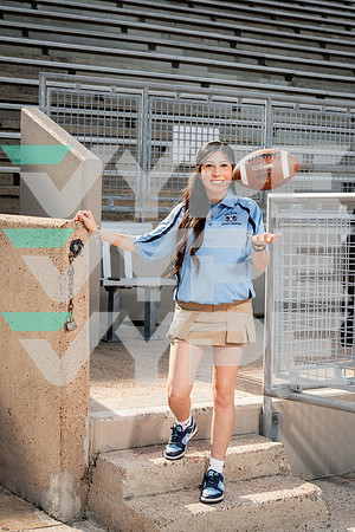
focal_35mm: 70
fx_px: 1035
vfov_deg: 28.8
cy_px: 266
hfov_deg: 19.5
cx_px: 178
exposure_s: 1/250
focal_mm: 70
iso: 250
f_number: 8
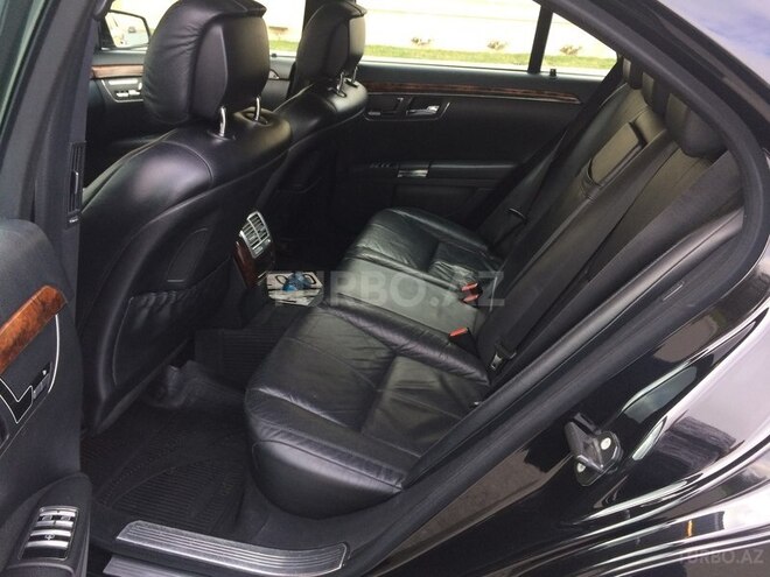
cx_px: 385
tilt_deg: -26.1
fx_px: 645
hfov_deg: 61.7
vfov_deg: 48.2
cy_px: 288
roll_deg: -3.8
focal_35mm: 29
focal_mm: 4.15
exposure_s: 1/33
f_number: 2.2
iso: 50
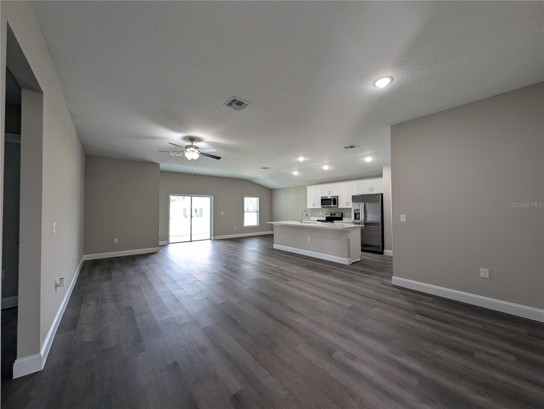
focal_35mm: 12
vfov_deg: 94.6
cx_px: 272
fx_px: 189
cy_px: 204
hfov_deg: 110.5
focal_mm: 2.23
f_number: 1.95
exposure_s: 1/60
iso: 81
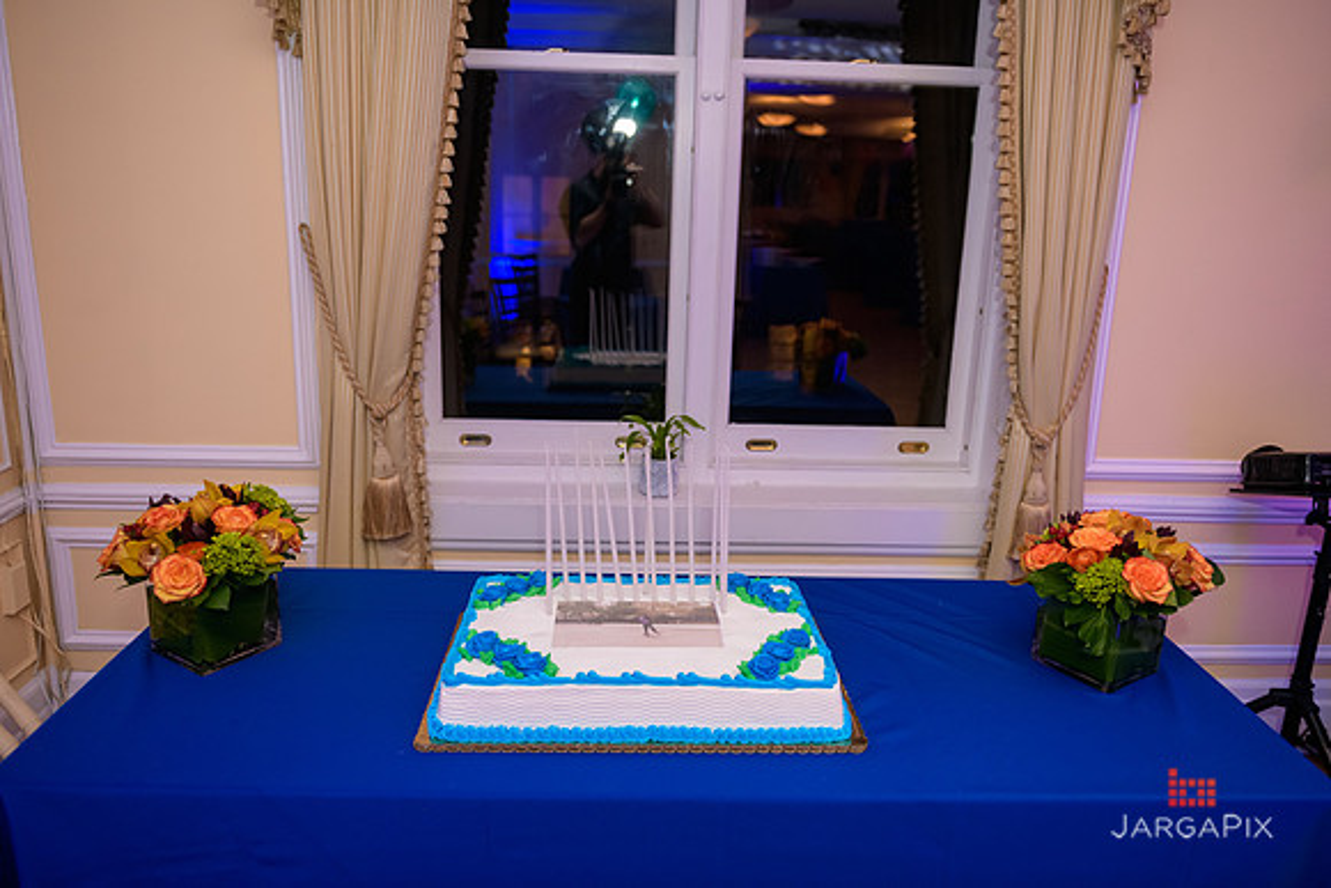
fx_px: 998
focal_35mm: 27
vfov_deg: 48.0
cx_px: 666
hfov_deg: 67.4
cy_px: 444
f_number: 3.2
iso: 1600
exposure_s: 1/125
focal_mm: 27
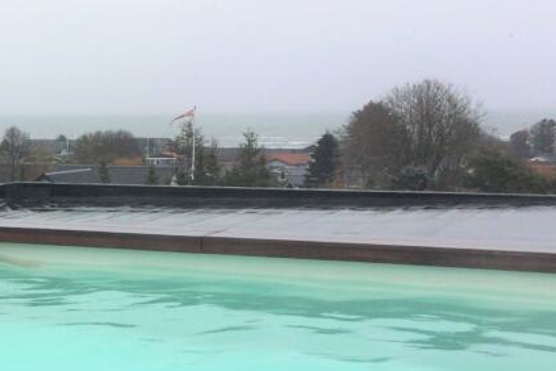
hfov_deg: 25.5
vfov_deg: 18.4
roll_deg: -0.2
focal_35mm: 73
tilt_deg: -9.3
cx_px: -70
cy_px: 313
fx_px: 1127
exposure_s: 1/398
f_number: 2.2
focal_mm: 4.15
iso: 32
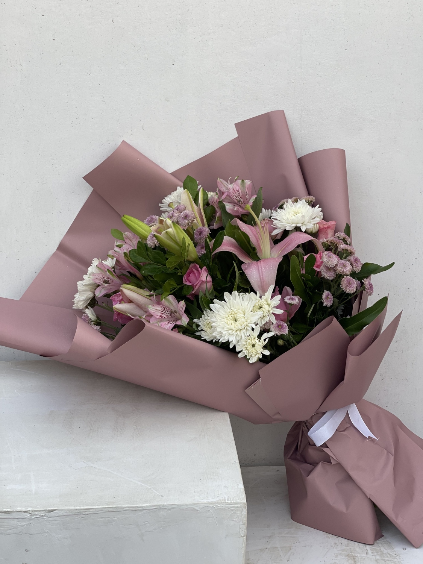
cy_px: 282
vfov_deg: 30.3
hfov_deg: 22.9
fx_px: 1043
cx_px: 212
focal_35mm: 64
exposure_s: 1/99
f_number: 2.2
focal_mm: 7.5
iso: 25
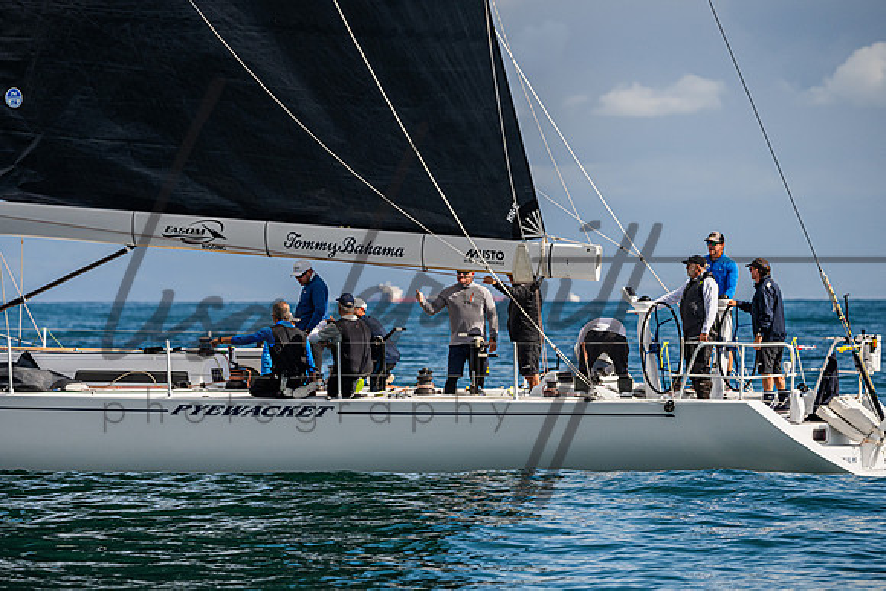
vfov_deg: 4.3
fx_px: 7891
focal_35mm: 321
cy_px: 318
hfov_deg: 6.4
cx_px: 371
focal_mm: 240
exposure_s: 1/4000
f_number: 5.6
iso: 400
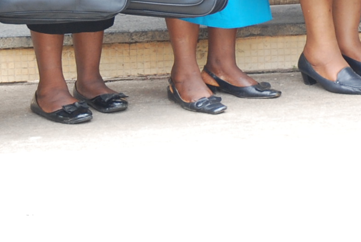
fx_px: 1958
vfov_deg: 6.9
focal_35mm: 195
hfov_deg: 10.4
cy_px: -175
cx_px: 395
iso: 200
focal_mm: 35
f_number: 4.2
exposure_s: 1/90
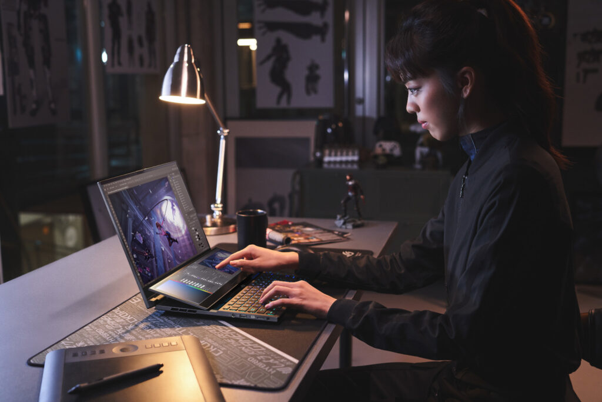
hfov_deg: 48.5
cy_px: 201
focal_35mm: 40
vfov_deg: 33.4
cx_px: 301
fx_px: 669
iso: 800
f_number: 3.2
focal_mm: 40
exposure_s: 1/100
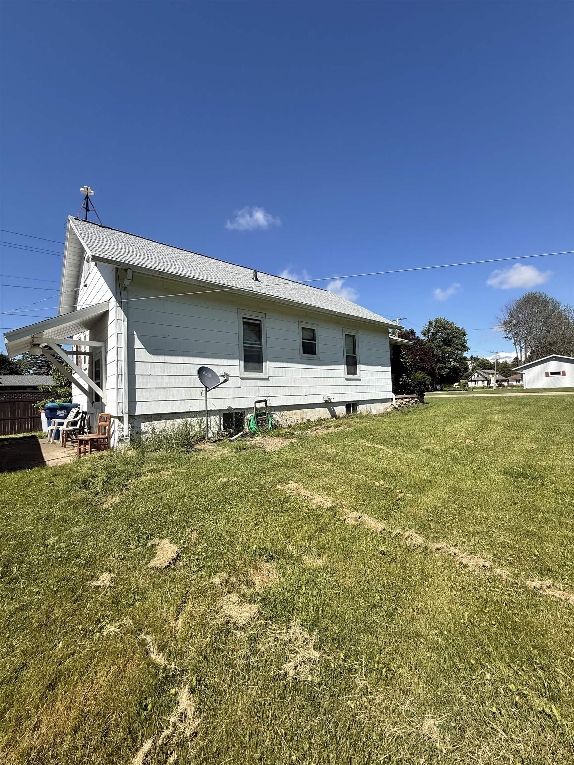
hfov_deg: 85.7
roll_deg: +1.2
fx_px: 310
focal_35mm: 14
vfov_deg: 102.1
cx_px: 287
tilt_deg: +3.1
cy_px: 382
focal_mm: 2.22
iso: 50
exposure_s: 1/2611
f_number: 2.2
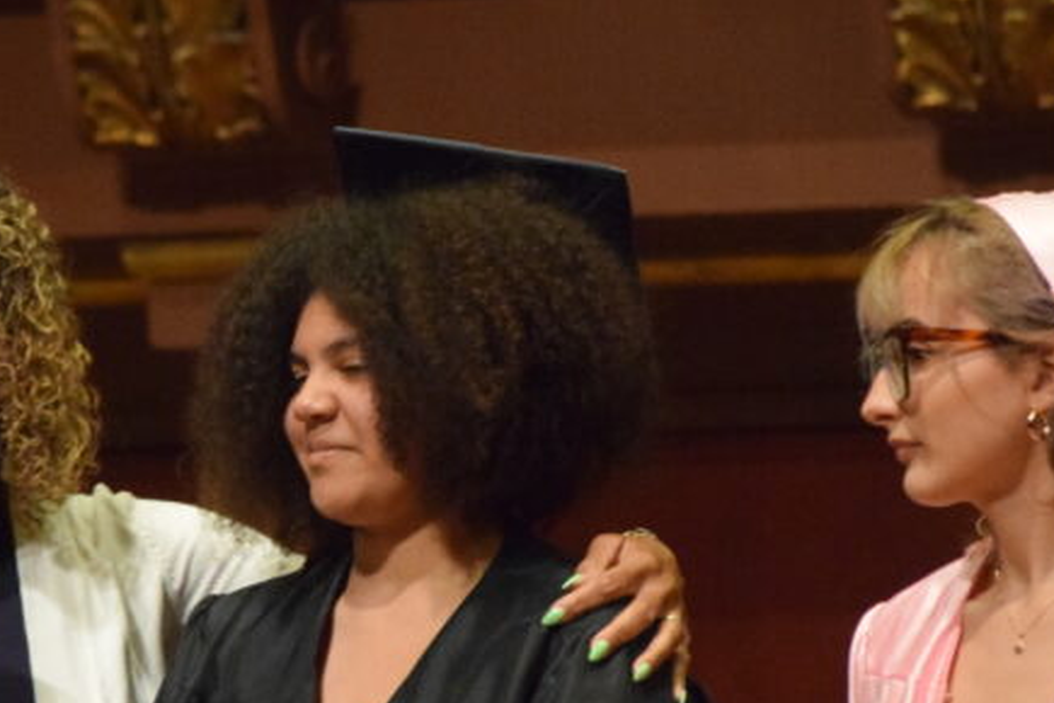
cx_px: 299
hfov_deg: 3.4
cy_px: 415
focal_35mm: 607
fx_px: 17773
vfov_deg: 2.3
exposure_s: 1/400
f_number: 5.6
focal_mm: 185
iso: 6400
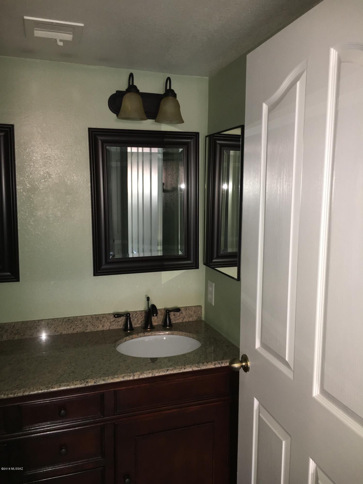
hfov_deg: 48.2
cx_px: 182
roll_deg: -0.4
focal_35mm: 29
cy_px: 242
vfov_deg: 61.7
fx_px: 405
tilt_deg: -7.2
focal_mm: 4.15
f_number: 2.2
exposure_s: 1/16
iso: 64
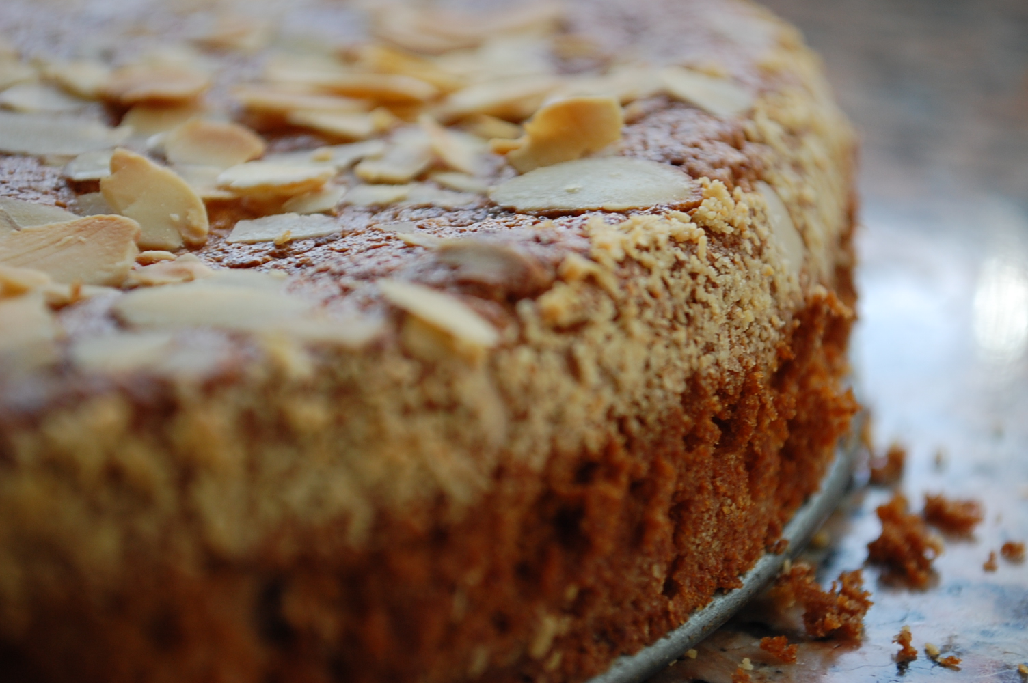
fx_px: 2354
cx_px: 514
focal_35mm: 82
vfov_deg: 16.5
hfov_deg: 24.6
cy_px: 342
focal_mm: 55
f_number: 5.6
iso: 400
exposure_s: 1/60
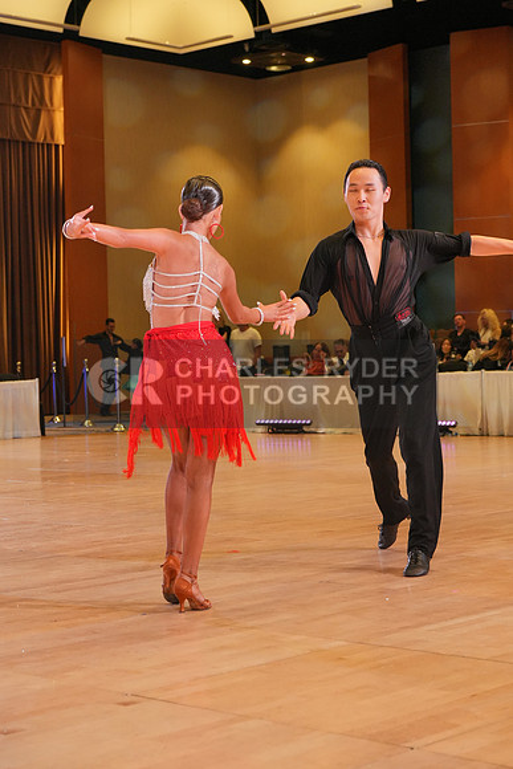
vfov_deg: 28.8
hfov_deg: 19.5
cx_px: 256
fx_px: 1495
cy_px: 384
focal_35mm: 70
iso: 3200
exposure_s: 1/400
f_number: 5.6
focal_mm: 70
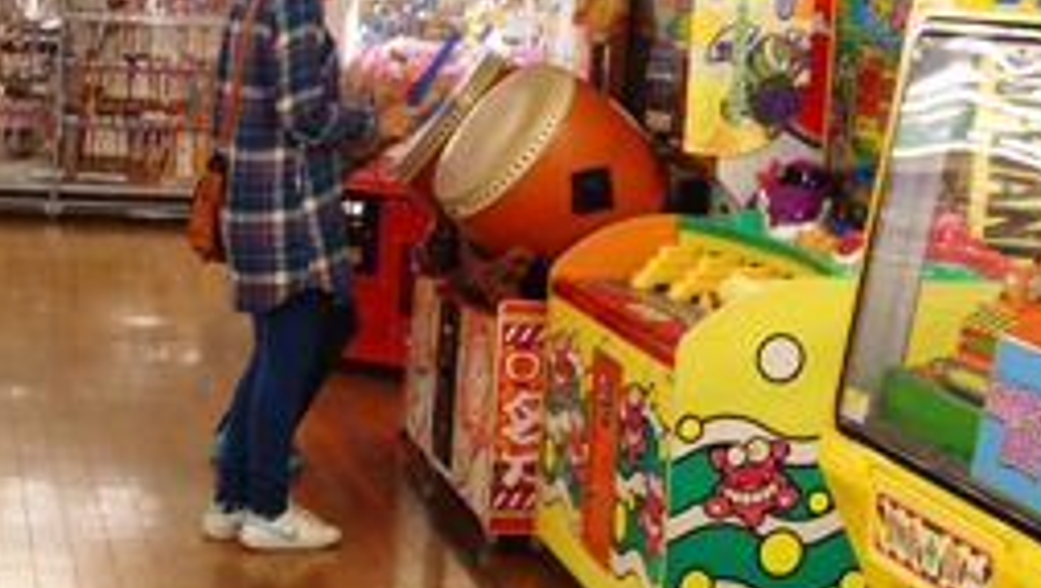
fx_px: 2404
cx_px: 539
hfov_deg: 24.4
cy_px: 90
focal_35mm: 87
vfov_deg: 13.9
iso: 160
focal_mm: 9.8
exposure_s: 1/60
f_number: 3.6
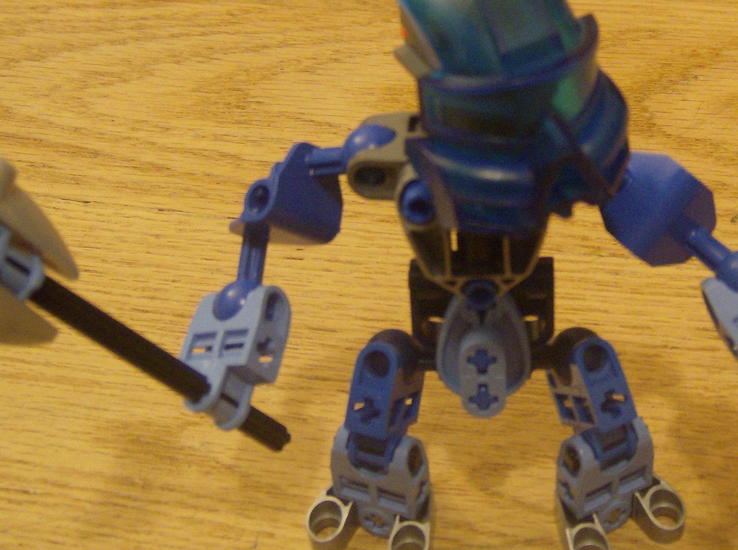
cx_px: 500
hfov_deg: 33.0
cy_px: 212
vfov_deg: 25.1
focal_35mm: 58
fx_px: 1234
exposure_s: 1/7.29
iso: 200
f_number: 2.8
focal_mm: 6
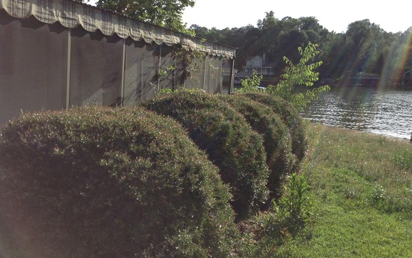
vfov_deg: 36.2
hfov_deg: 55.3
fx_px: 393
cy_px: 115
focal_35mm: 35
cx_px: 206
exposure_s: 1/1034
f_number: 2.4
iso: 32
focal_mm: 3.3
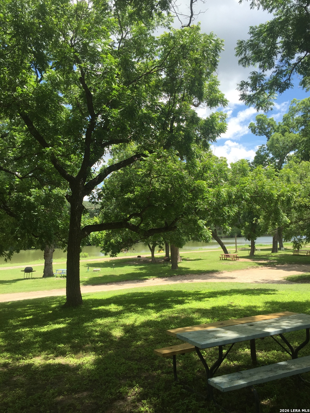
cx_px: 155
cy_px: 206
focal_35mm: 29
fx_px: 346
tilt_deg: +1.8
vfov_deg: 61.7
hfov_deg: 48.2
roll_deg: -0.1
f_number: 2.2
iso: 32
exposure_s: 1/964
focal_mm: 4.15
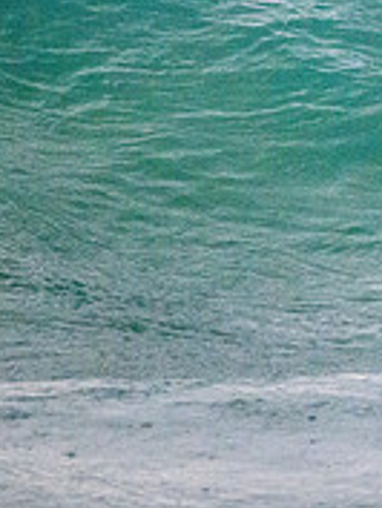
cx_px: 770
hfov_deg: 0.8
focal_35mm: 1889
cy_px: 154
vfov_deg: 1.0
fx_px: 27761
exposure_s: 1/2000
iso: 14400
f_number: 11
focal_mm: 600
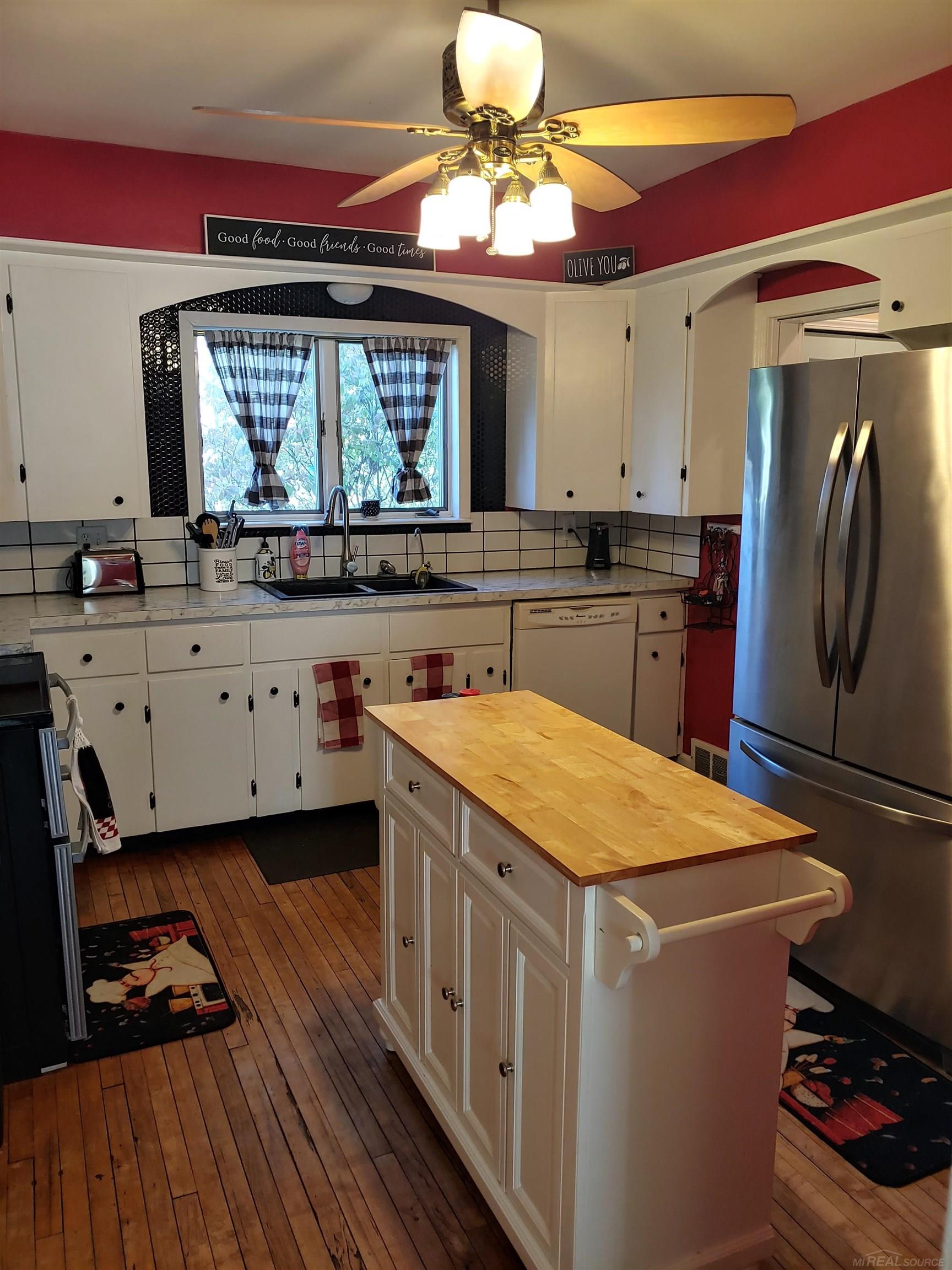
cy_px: 635
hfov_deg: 54.9
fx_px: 917
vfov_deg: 69.4
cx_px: 476
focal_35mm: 25
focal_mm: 4.23
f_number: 1.5
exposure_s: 1/60
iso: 150
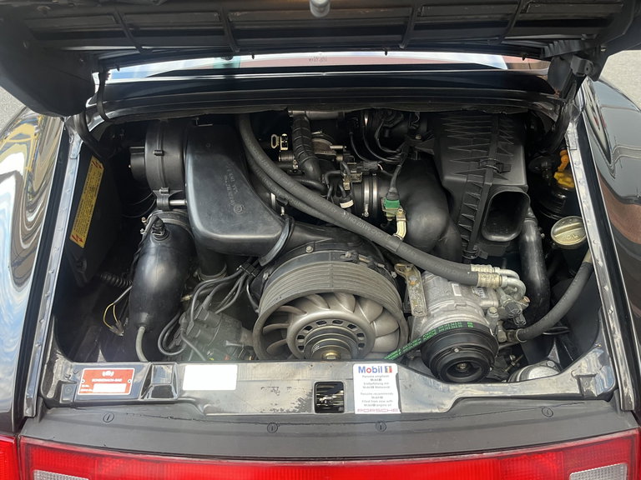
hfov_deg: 67.3
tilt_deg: -40.5
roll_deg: +0.7
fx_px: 481
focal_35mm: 26
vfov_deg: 53.1
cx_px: 320
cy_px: 240
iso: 160
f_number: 1.6
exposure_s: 1/60
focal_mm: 5.1
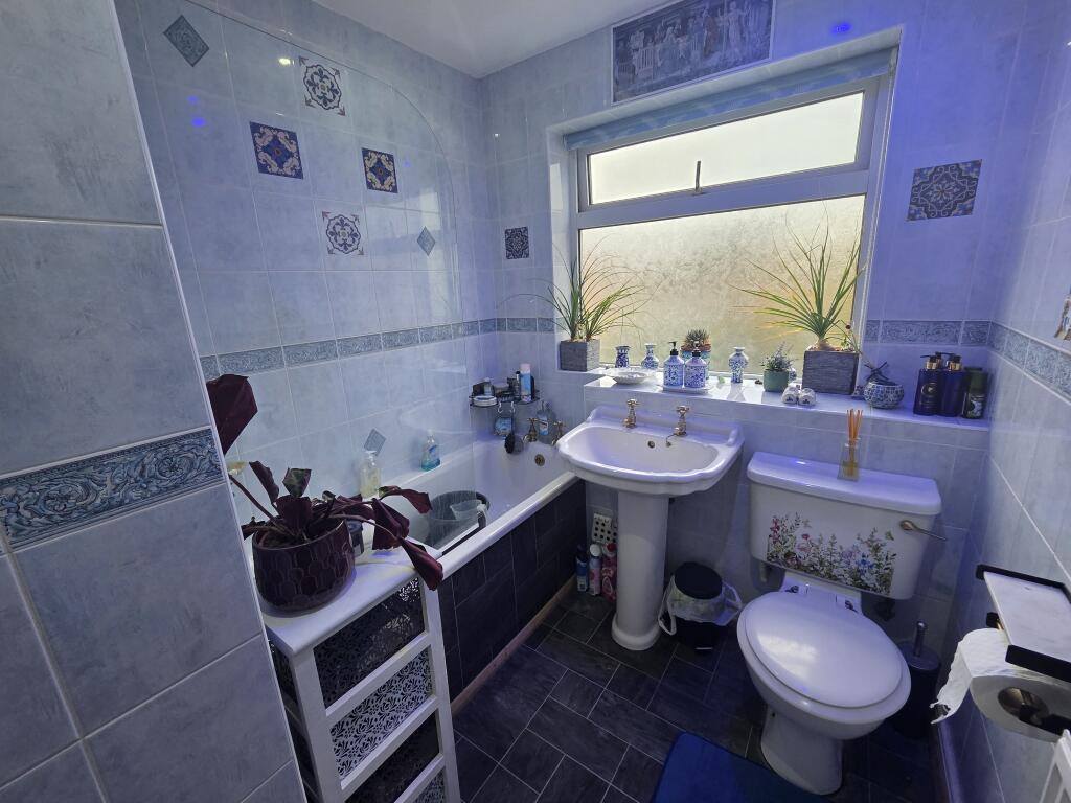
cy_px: 402
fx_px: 402
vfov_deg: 89.9
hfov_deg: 106.2
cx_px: 536
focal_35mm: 13
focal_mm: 2.2
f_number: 2.2
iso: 160
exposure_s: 1/100
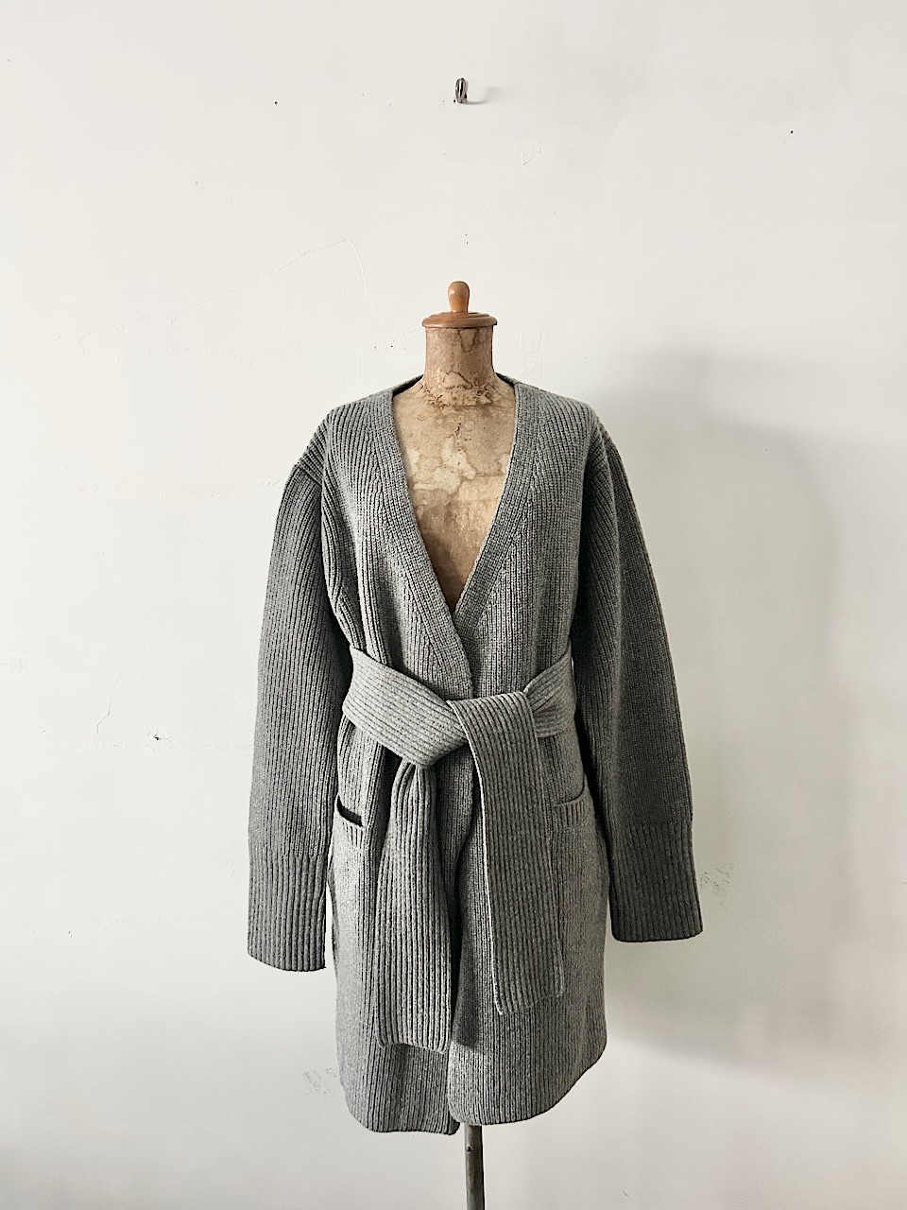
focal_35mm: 26
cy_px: 605
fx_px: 908
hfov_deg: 53.1
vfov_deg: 67.3
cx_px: 454
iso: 500
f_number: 1.5
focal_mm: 5.7
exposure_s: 1/41
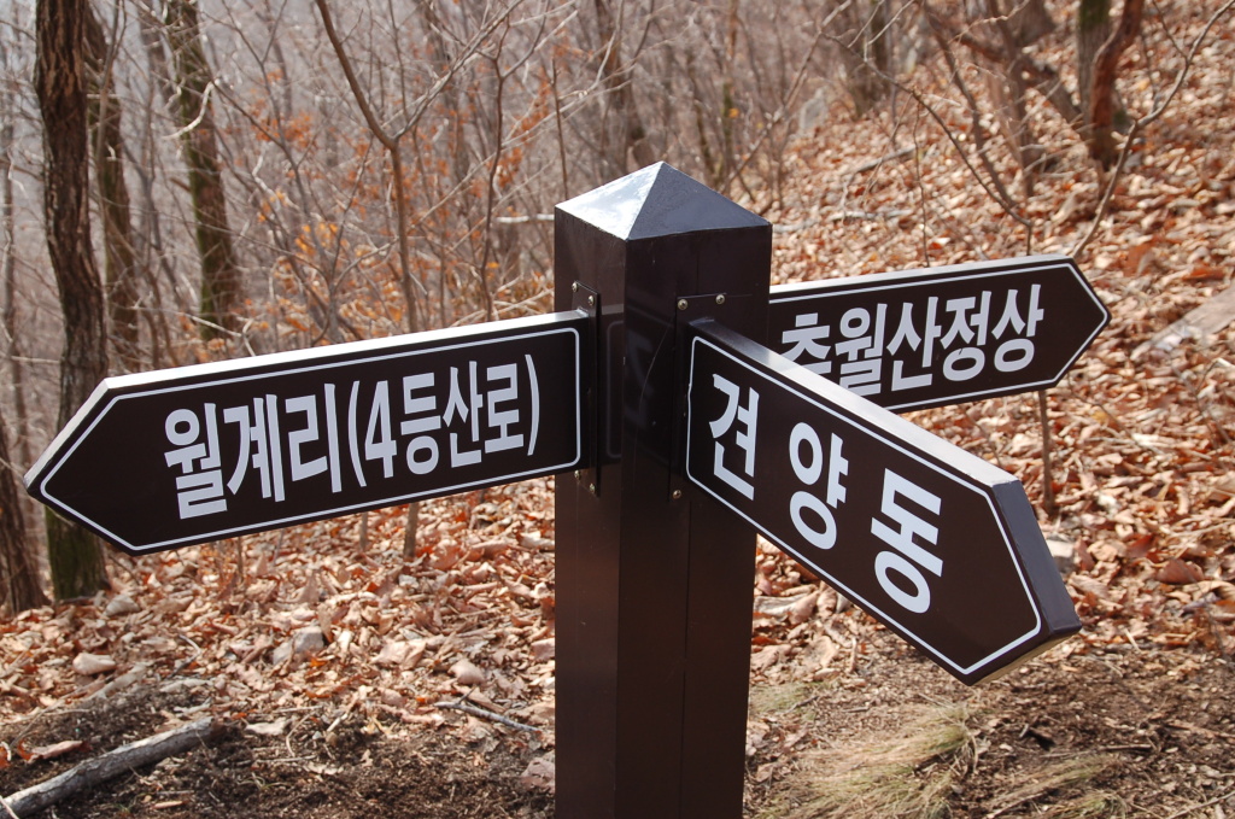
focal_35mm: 48
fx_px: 1644
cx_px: 618
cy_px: 410
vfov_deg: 28.0
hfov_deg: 41.2
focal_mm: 32
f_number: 6.3
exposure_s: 1/160
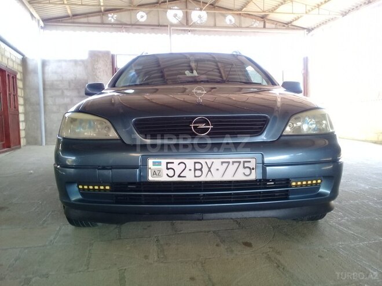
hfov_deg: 58.4
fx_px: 342
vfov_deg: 45.4
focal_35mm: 31
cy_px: 143
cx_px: 191
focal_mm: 3.3
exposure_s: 1/33
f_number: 2.2
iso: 50
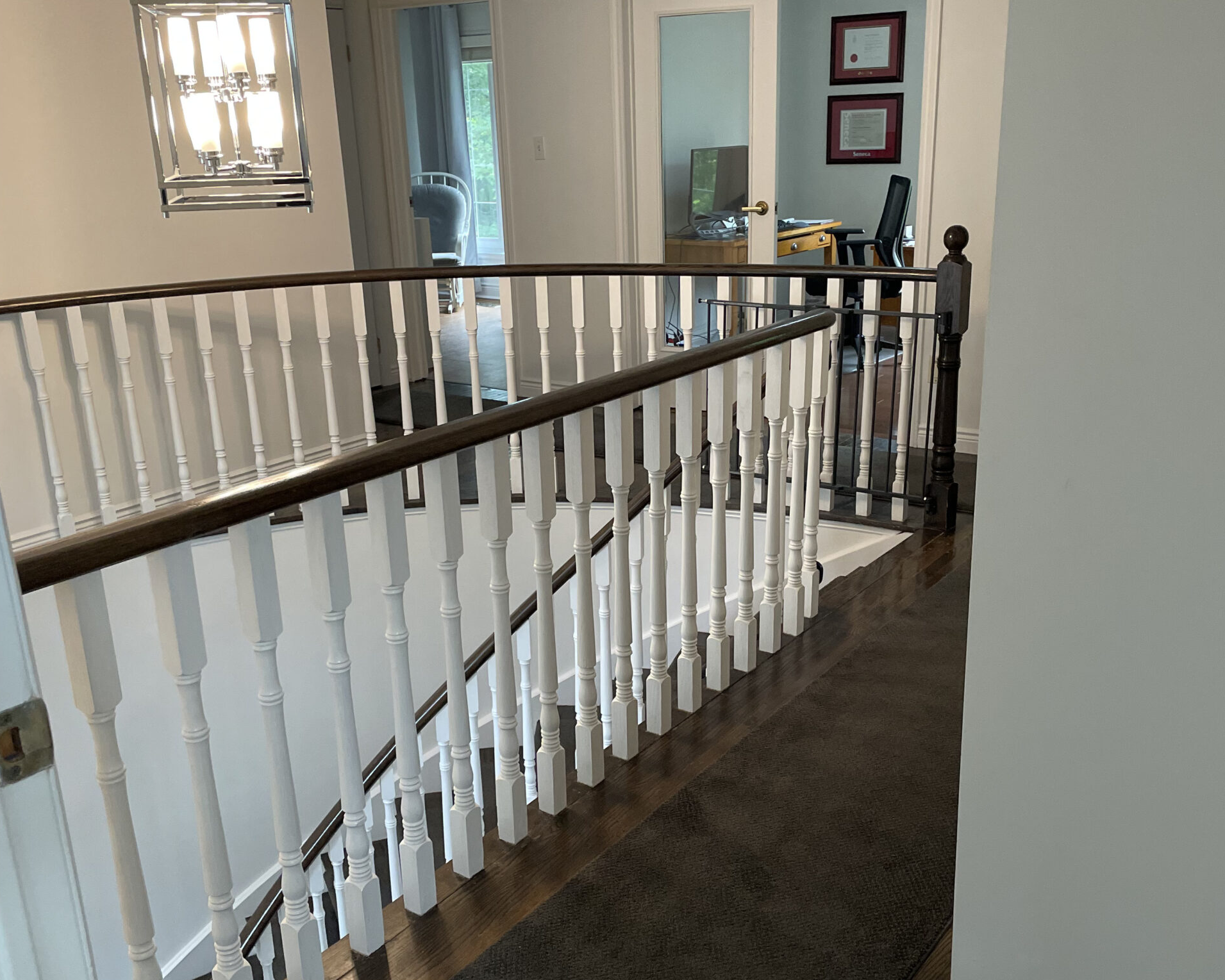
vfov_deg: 43.3
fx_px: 1233
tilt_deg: -17.1
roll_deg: +3.2
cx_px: 613
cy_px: 523
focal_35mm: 34
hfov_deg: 52.8
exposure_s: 1/60
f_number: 1.6
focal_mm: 4.2
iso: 250
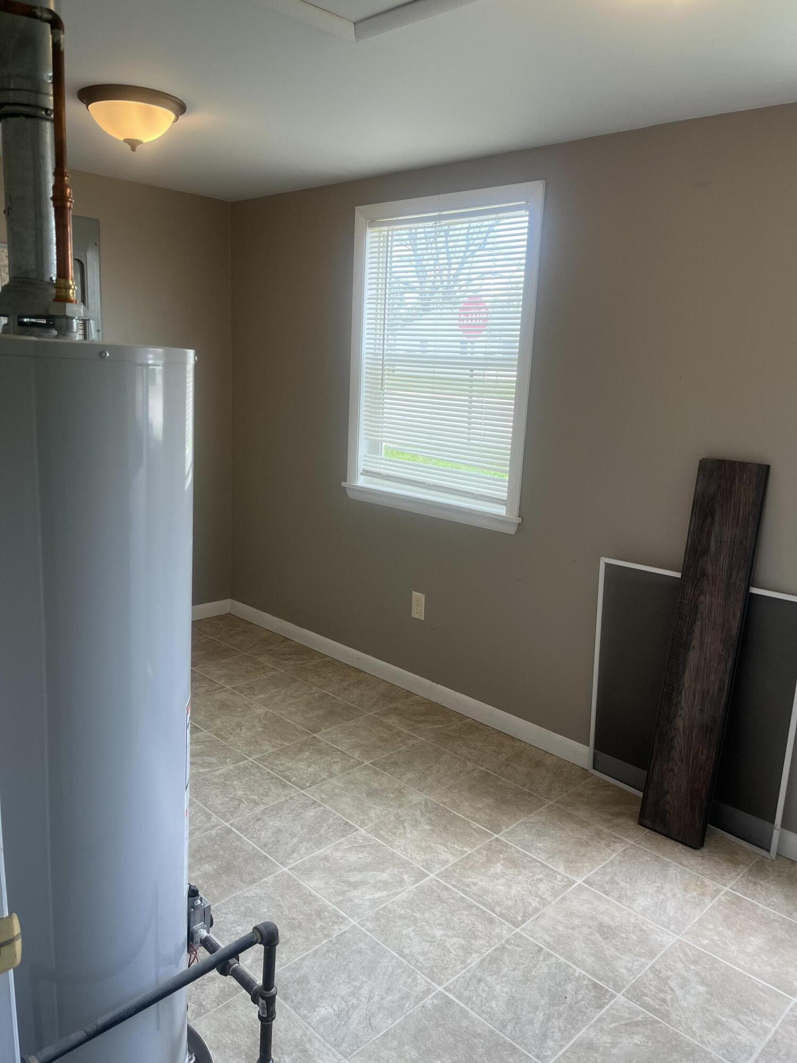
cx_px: 398
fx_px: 798
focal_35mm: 26
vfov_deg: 67.3
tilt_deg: -8.7
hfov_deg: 53.1
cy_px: 532
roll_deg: -2.7
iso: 64
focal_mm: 5.1
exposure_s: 1/150
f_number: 1.6
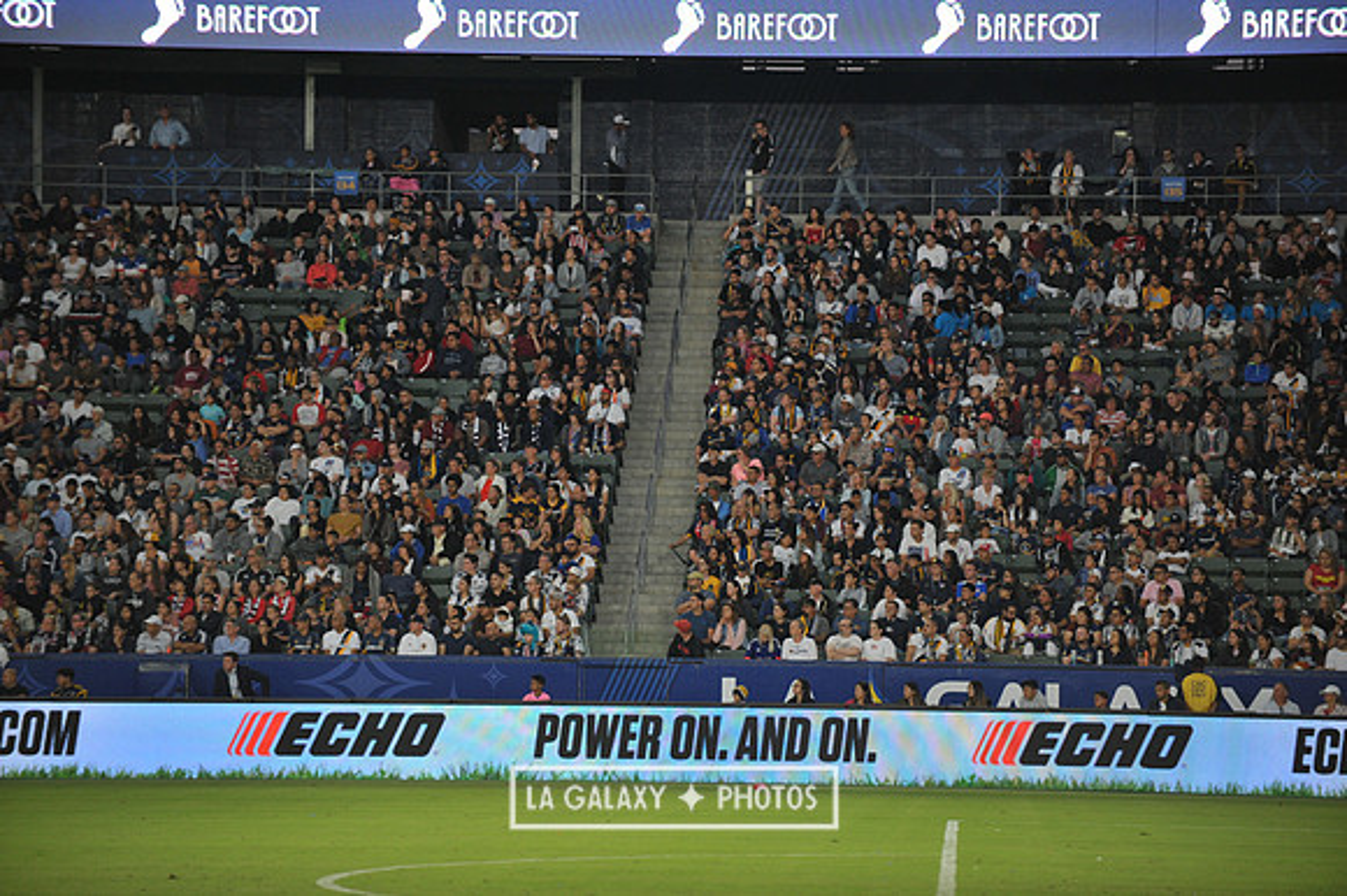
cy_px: 448
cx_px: 674
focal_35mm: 170
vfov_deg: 8.1
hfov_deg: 12.1
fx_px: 6357
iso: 1250
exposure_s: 1/1000
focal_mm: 170
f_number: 2.8
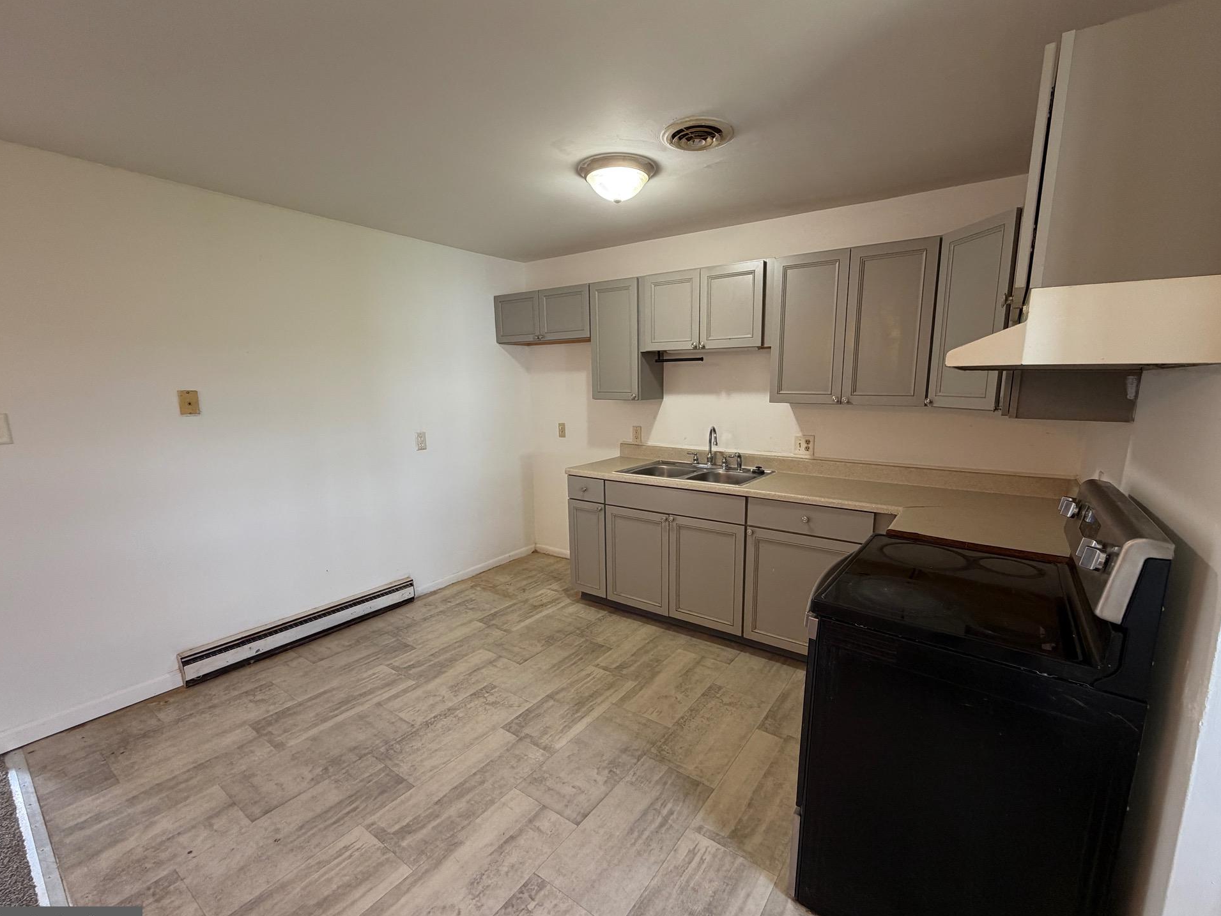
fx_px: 529
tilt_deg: -9.0
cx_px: 637
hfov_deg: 98.1
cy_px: 468
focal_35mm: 15
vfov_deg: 81.8
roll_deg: +0.7
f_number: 2.2
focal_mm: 2.22
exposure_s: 1/60
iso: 200
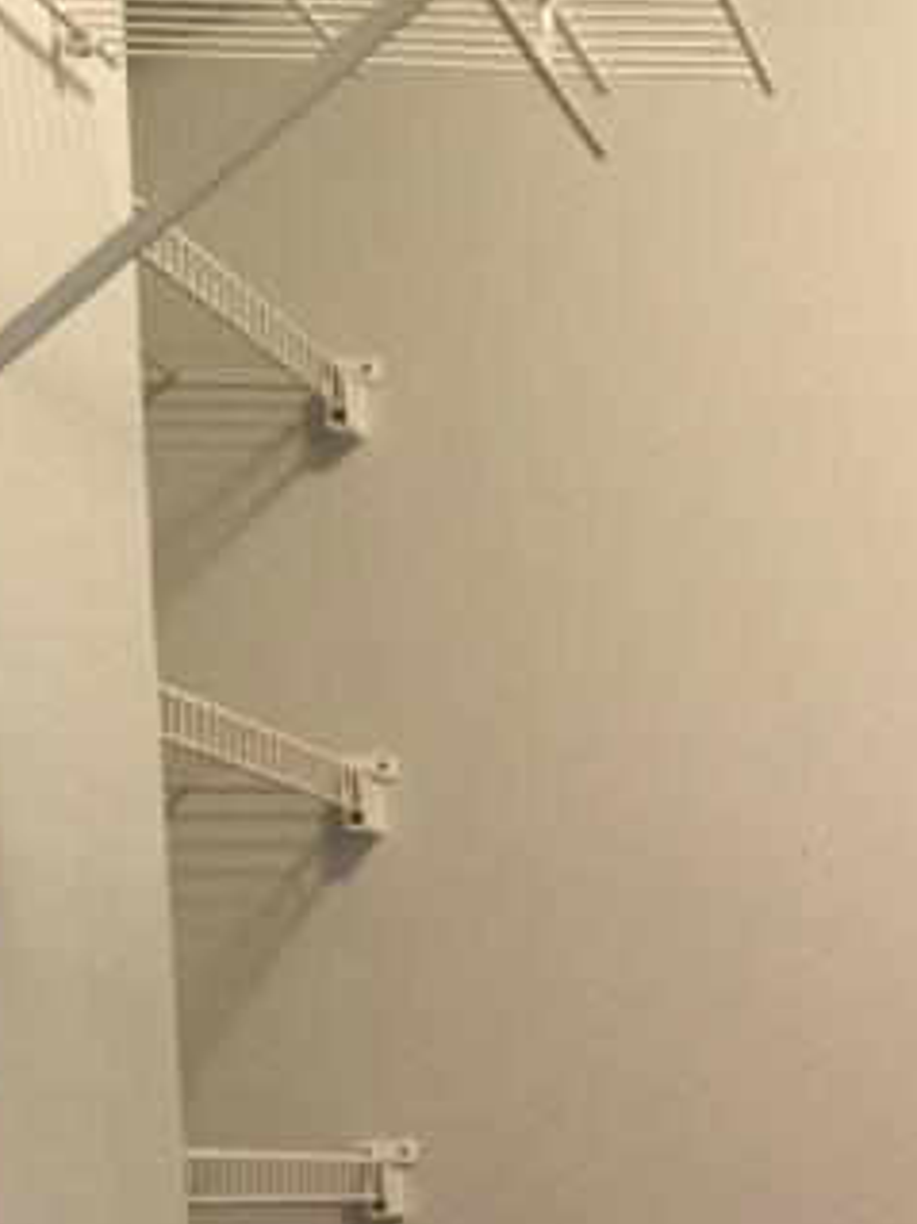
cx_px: 1416
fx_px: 3287
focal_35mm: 93
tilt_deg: -7.1
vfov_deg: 19.2
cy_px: 1684
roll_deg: -1.3
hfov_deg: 14.7
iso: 80
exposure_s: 1/15
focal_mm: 4.15
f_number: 2.2
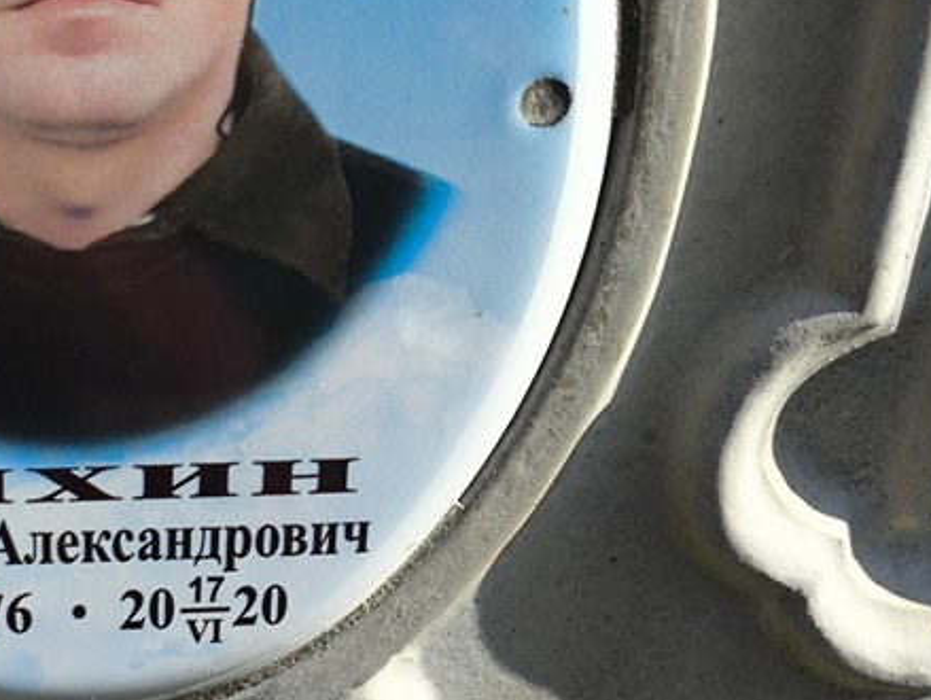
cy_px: 420
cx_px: 141
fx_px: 2449
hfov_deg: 21.2
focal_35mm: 91
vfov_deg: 16.2
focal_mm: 4.71
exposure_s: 1/877
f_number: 1.7
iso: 50
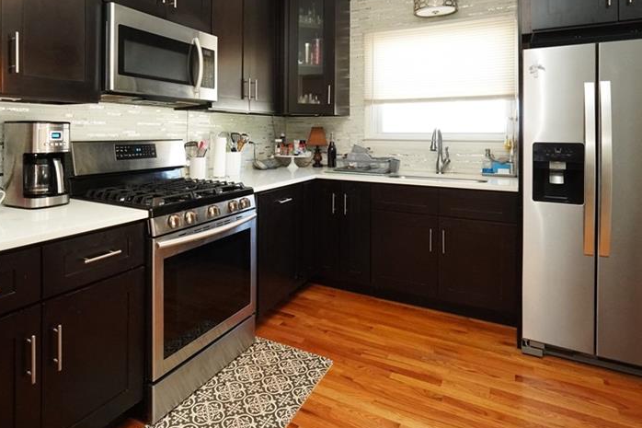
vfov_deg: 53.3
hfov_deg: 75.6
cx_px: 281
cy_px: 129
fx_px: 412
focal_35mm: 23
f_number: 4.5
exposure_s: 1/125
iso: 4000
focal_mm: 10.5
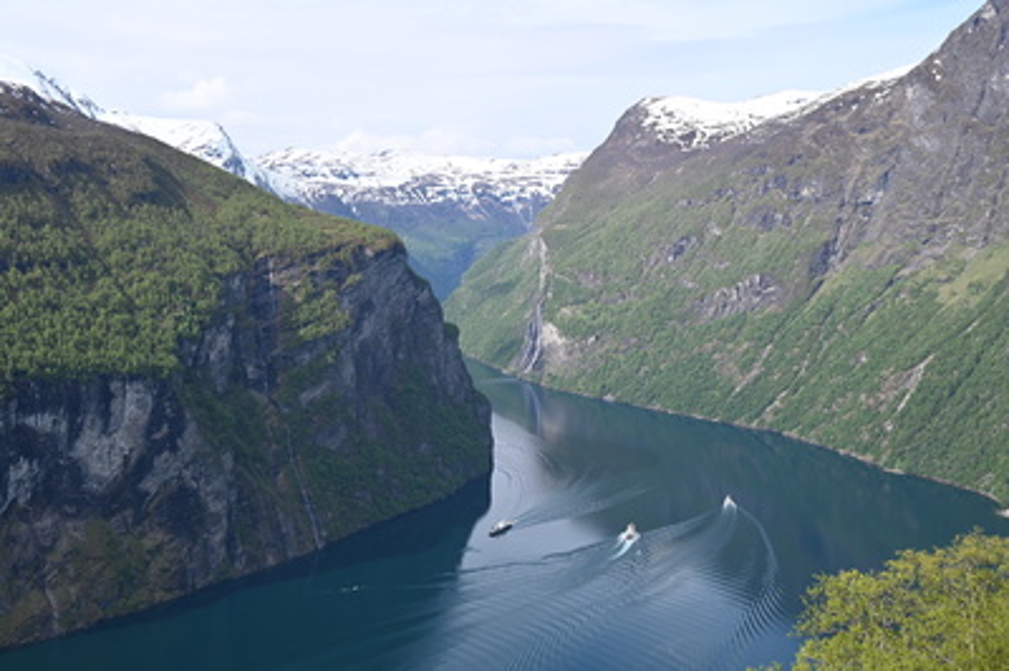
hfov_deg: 46.4
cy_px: 336
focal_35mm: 42
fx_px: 1176
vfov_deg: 31.8
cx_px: 504
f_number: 6.3
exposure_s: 1/320
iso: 100
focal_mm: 42
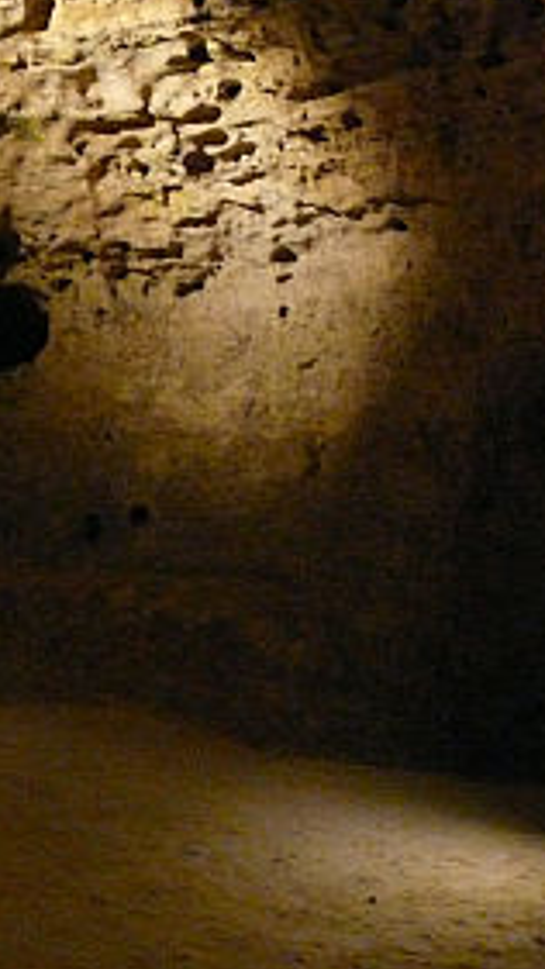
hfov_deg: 18.6
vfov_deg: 34.3
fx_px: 1568
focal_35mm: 61
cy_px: 421
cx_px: -117
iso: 800
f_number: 2.8
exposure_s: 1/8
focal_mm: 7.4
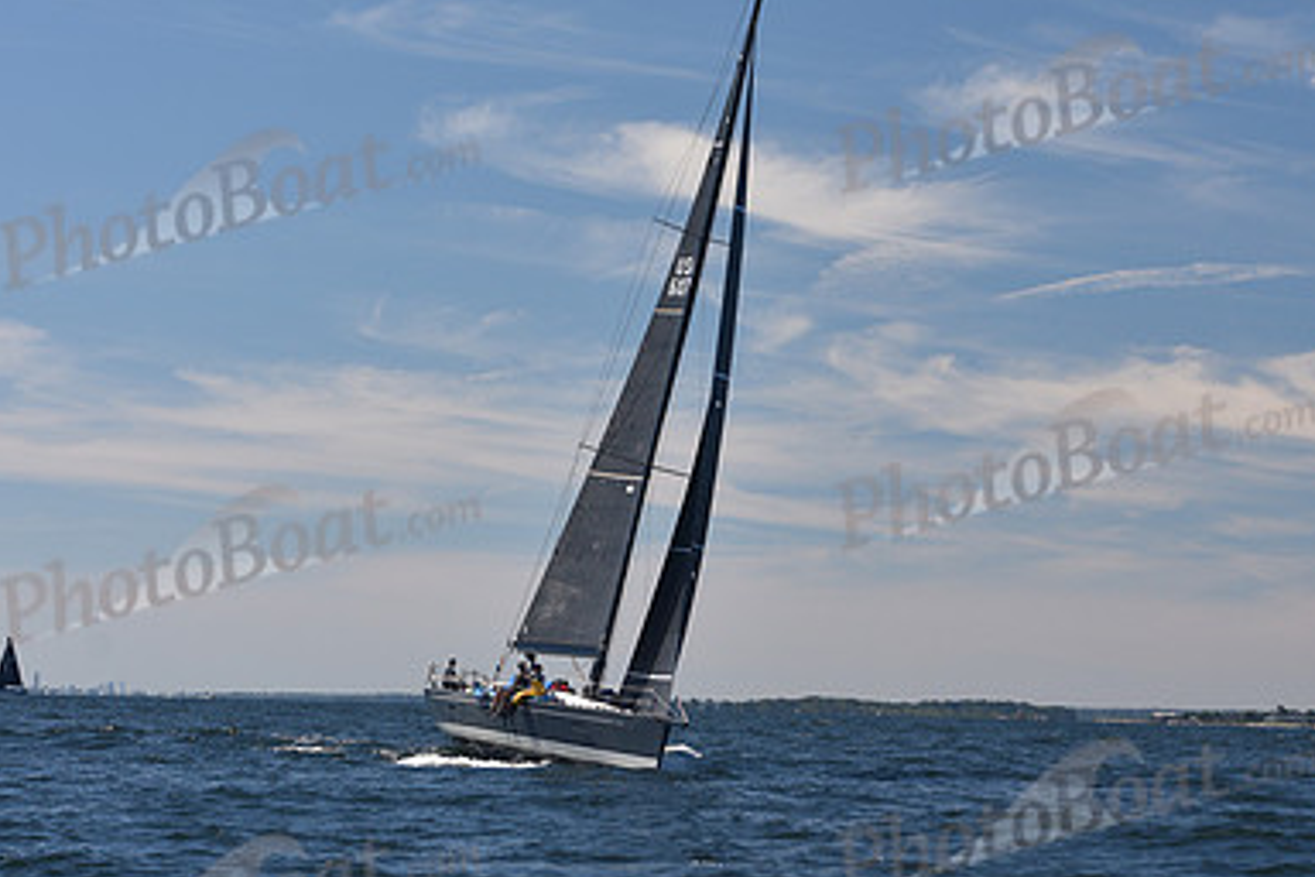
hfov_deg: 15.8
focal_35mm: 130
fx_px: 4748
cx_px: 659
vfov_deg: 10.5
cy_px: 332
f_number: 5
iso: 200
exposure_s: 1/800
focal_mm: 86
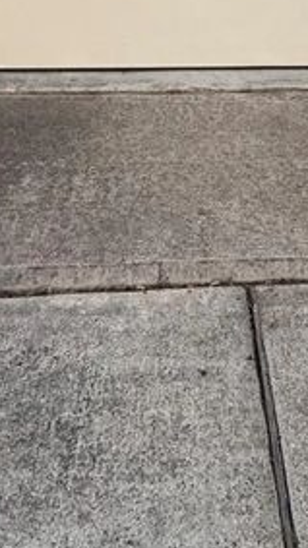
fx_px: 668
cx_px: 231
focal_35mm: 46
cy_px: -257
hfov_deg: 25.6
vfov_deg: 29.3
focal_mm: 2.22
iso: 40
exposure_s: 1/122
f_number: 2.2
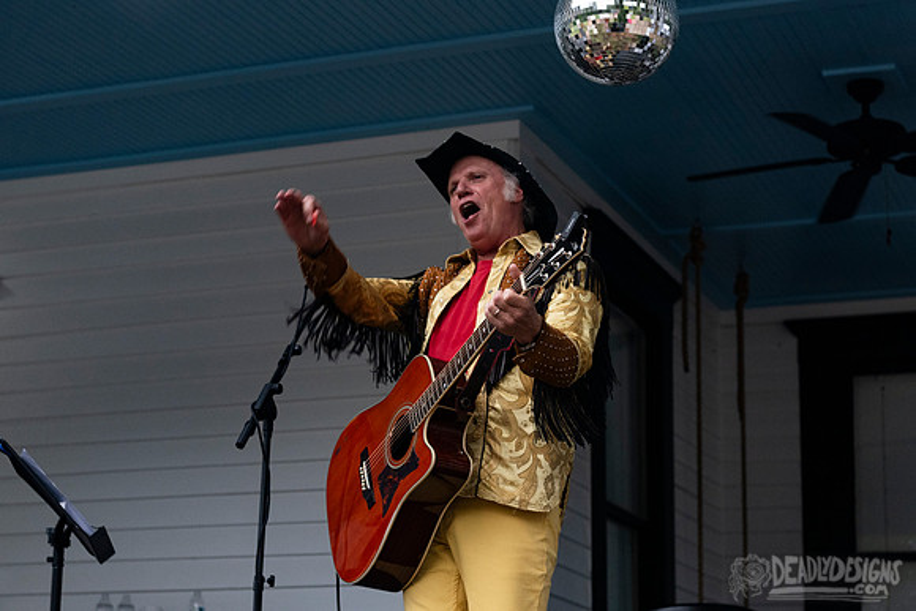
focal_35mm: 76
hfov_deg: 26.7
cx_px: 457
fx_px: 1927
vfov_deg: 18.0
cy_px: 320
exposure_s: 1/250
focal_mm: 60
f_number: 4
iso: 1250
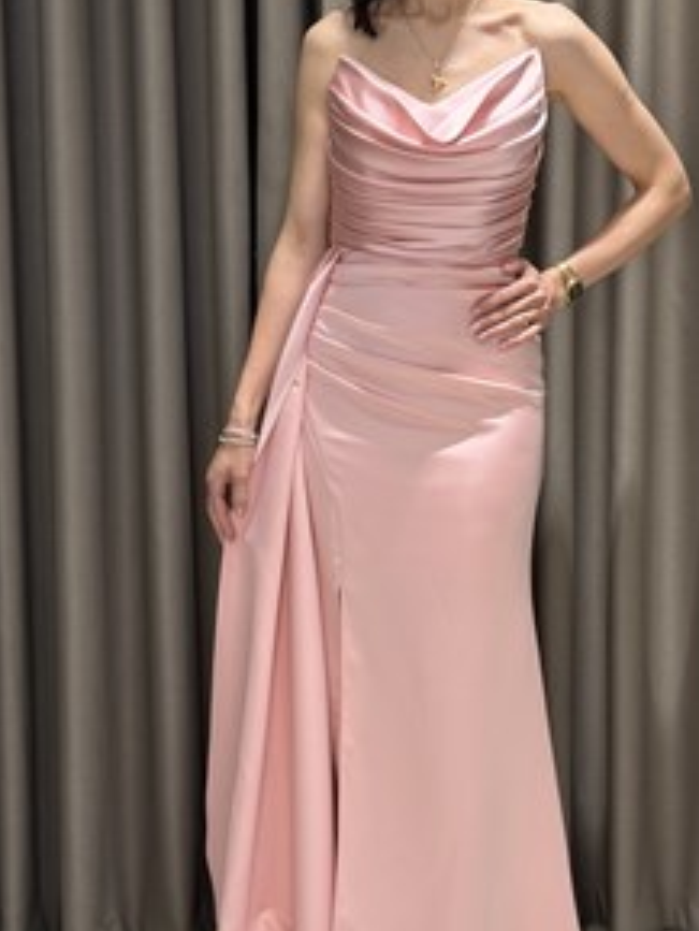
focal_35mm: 74
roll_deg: +0.4
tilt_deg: -9.8
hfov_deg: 19.9
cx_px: 404
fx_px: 1991
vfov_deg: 26.3
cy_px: 441
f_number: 1.78
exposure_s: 1/65
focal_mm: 6.76
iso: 80
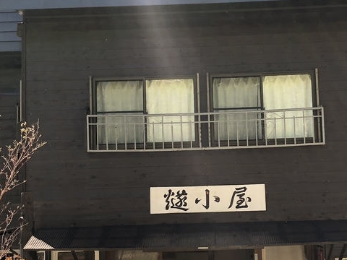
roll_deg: +1.5
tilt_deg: +6.4
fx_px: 702
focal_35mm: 70
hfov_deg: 27.7
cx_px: 200
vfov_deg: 21.0
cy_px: 136
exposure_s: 1/227
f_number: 1.8
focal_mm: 3.99
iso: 20
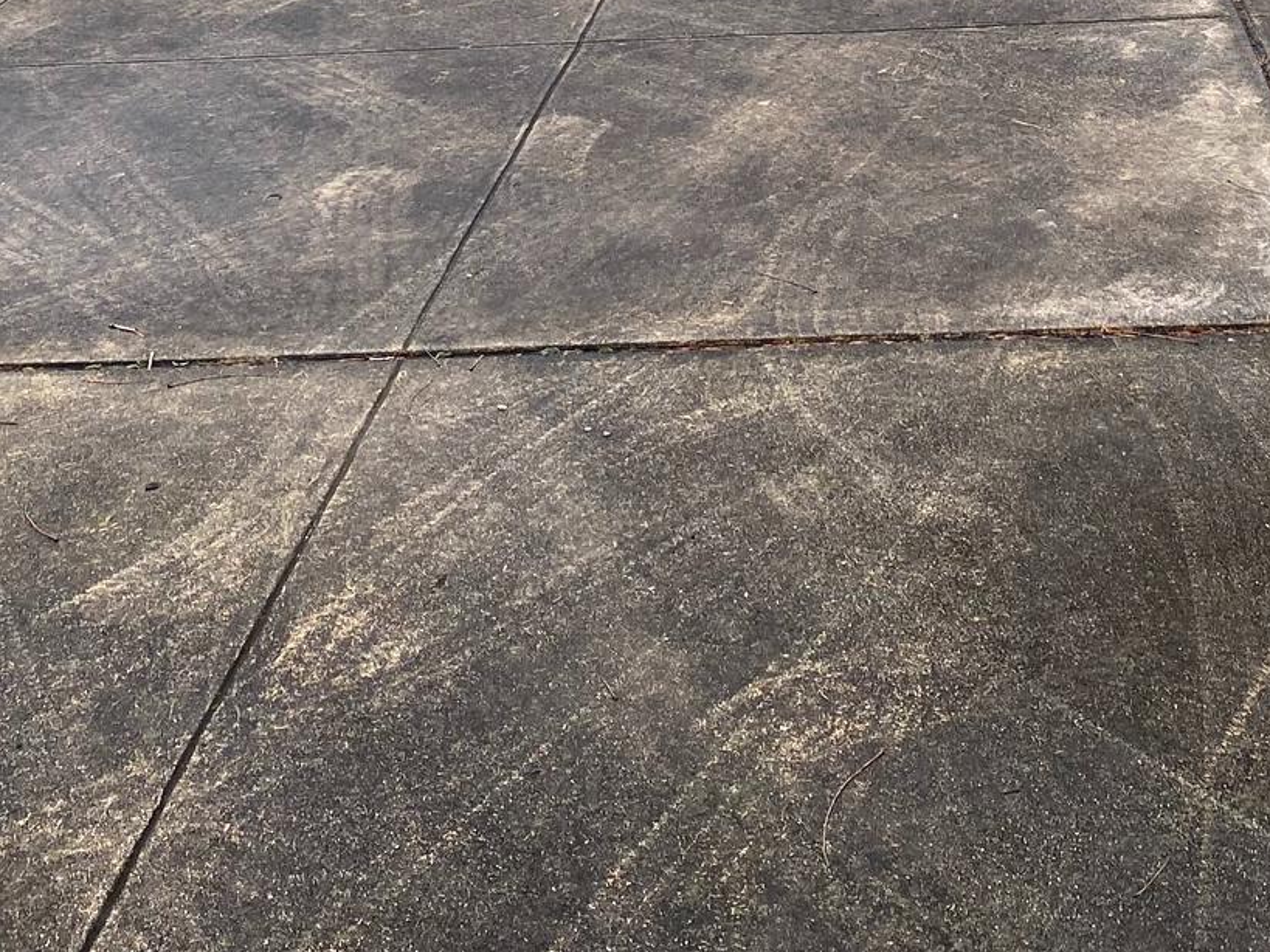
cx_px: 941
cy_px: -236
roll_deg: +1.5
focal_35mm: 65
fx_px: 2384
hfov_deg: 29.4
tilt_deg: -9.2
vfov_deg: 20.8
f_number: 1.8
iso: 40
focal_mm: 4.25
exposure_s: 1/122
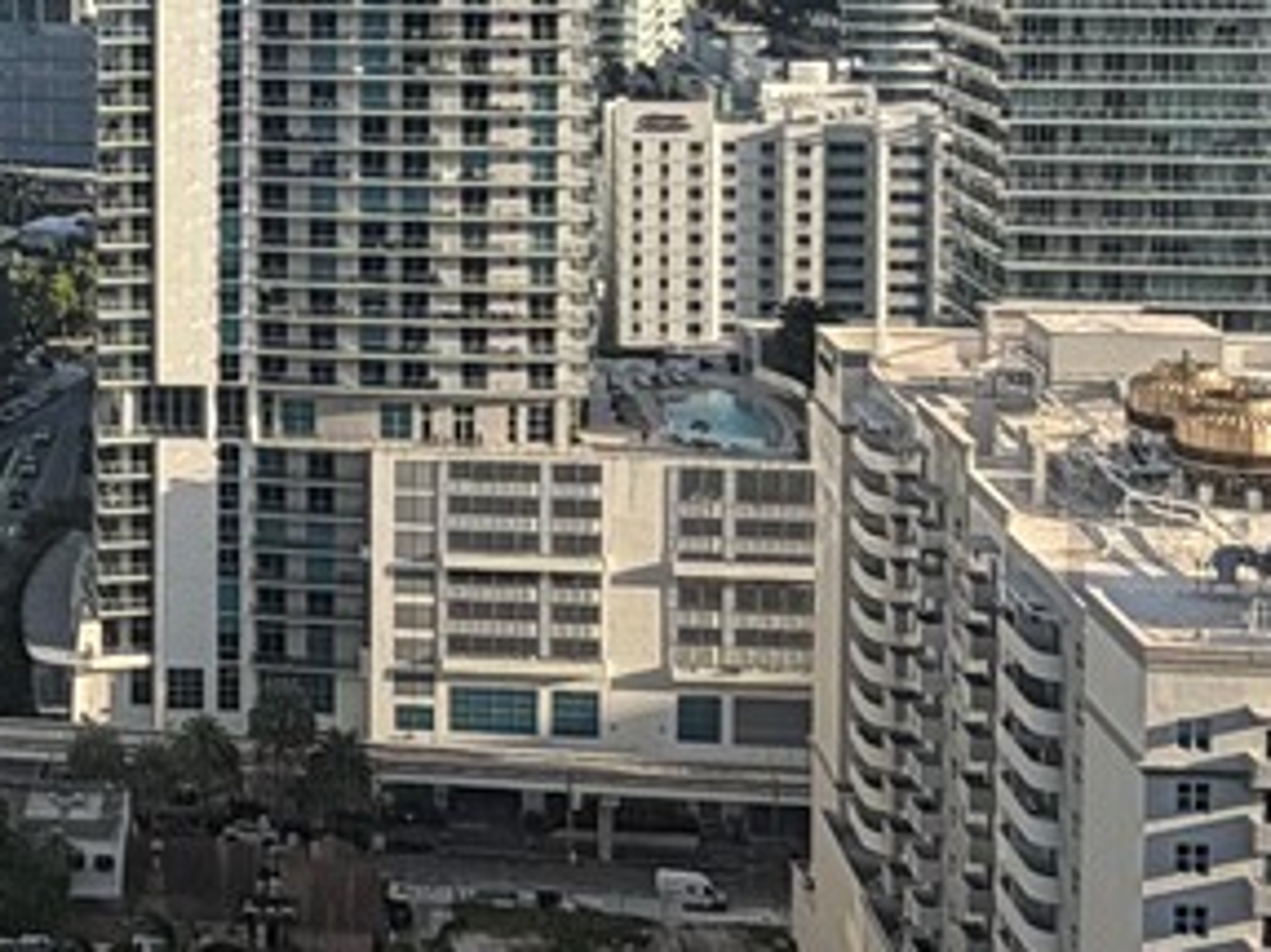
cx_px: -97
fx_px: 2863
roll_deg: +0.7
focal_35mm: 78
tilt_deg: -1.0
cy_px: -71
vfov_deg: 18.2
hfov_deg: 23.6
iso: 40
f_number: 2.2
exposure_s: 1/658
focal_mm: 2.22
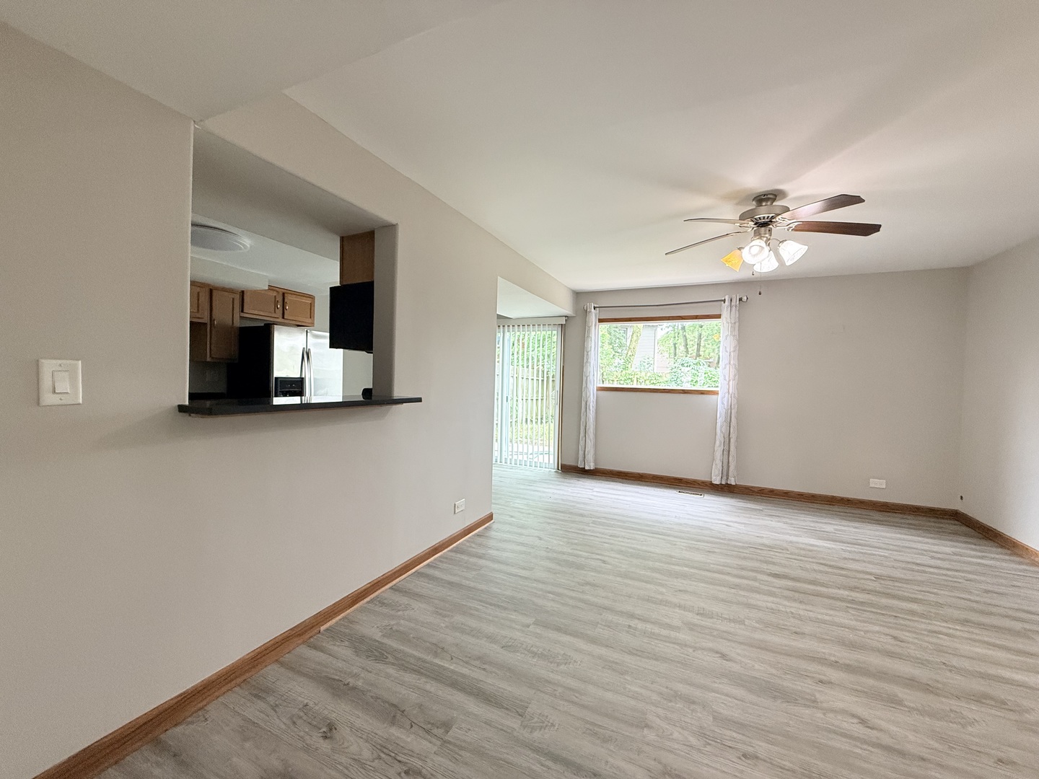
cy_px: 390
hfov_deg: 102.1
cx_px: 520
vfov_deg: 85.7
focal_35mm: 14
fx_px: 420
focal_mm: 2.22
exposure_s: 1/120
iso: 320
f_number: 2.2
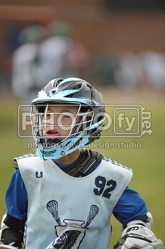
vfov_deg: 5.2
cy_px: 124
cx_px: 82
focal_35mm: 400
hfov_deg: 3.4
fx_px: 2753
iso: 800
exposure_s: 1/2000
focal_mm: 400
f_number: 4
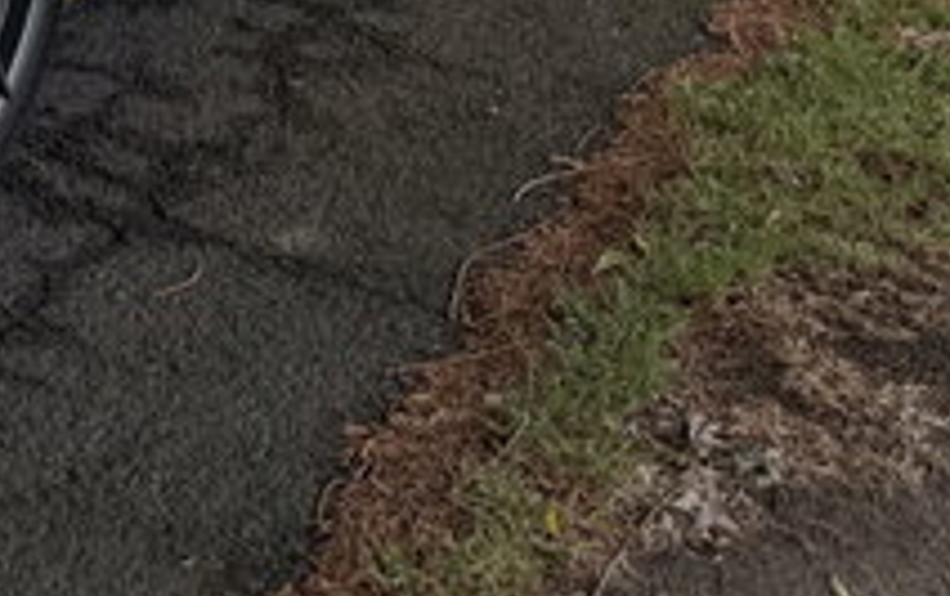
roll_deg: -2.2
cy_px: -444
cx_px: -457
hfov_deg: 19.7
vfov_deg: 13.0
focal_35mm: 92
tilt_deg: -11.4
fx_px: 2384
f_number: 1.78
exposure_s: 1/1271
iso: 100
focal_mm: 6.76
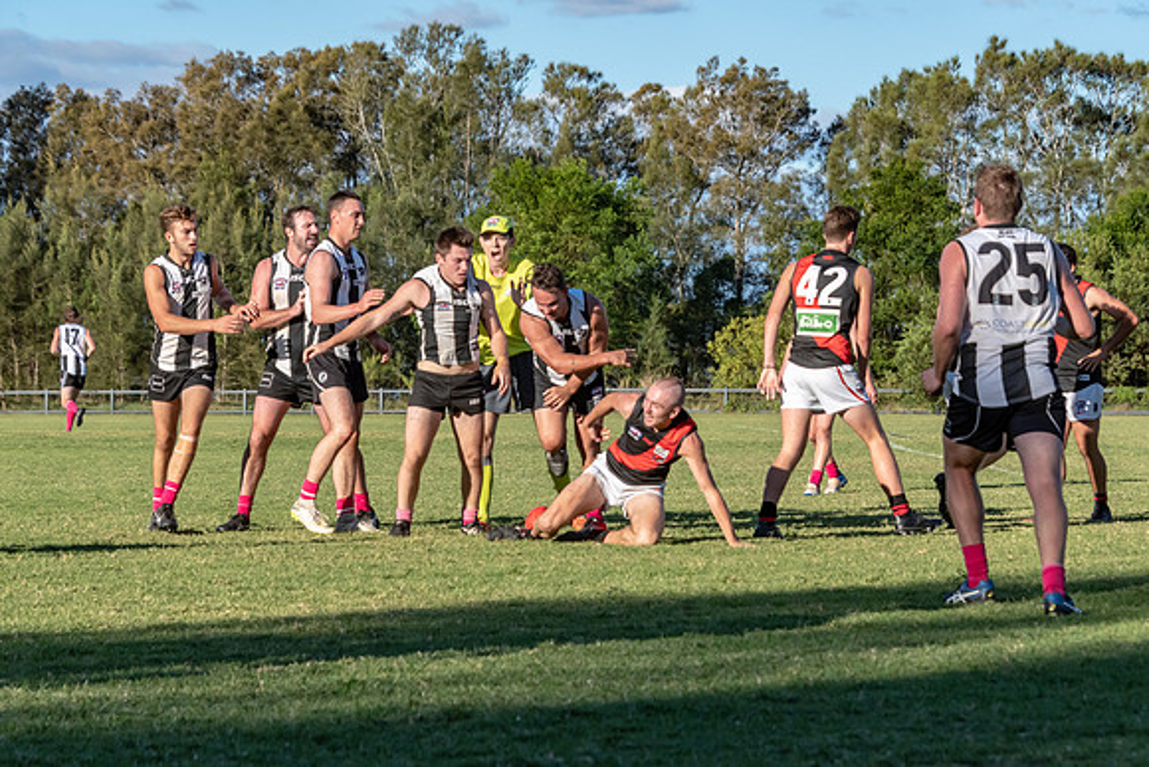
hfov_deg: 15.3
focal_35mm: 134
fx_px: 4263
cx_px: 574
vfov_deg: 10.3
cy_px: 384
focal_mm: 86
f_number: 6.3
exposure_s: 1/4000
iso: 800
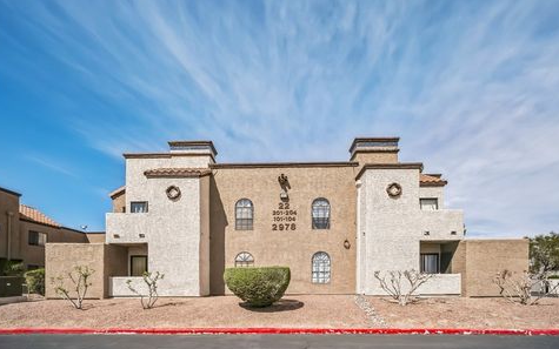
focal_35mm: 15
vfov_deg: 74.8
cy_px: 174
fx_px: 229
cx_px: 282
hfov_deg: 101.5
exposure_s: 1/1600
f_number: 6.3
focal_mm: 14
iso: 125
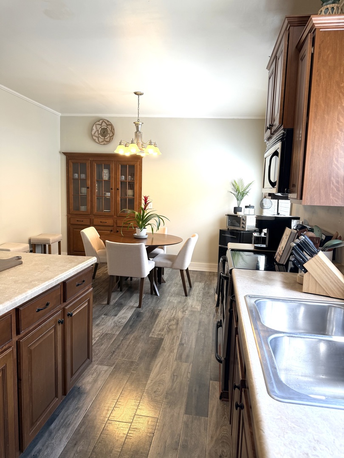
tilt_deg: -7.1
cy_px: 229
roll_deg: -2.2
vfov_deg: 71.6
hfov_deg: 56.8
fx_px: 318
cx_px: 172
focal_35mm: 24
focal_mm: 6.76
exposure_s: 1/120
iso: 100
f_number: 1.78
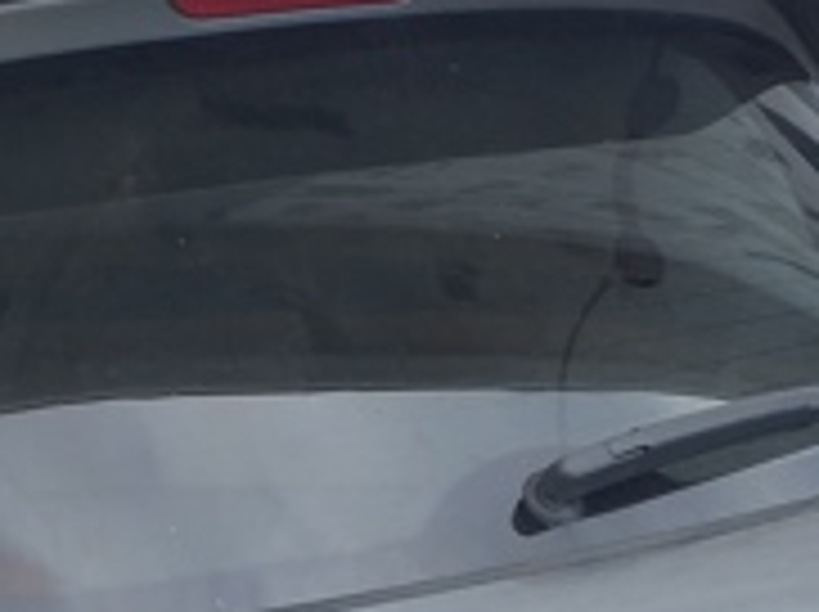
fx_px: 2245
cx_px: 63
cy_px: 778
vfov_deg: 14.9
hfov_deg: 20.2
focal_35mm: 95
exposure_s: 1/163
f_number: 1.9
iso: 40
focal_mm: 3.6
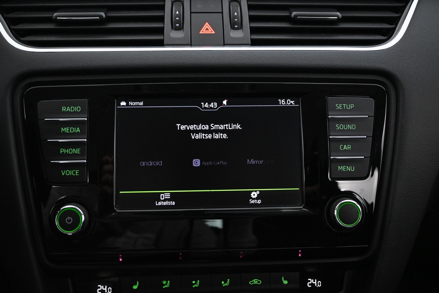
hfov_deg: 56.1
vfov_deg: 39.1
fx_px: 412
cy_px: 146
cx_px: 220
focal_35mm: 34
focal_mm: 22.5
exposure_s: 1/40
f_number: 4
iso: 6400
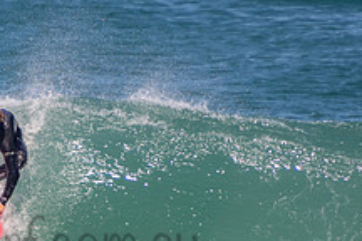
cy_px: 227
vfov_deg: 0.9
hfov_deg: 1.3
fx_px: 16218
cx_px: 20
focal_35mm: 1613
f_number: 5.6
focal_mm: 400
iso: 250
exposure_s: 1/1250
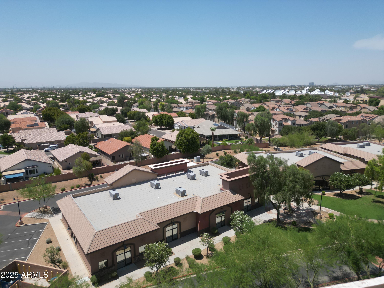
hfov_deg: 71.6
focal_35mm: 24
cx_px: 192
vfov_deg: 56.8
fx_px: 266
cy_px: 144
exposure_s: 1/3200
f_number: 1.7
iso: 100
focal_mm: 6.72
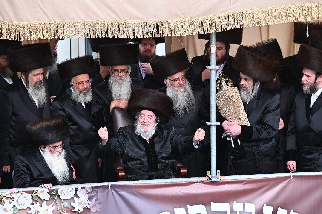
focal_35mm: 300
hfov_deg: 6.9
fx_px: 2683
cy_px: 107
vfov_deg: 4.6
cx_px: 161
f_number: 7.1
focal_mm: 300
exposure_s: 1/160
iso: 250
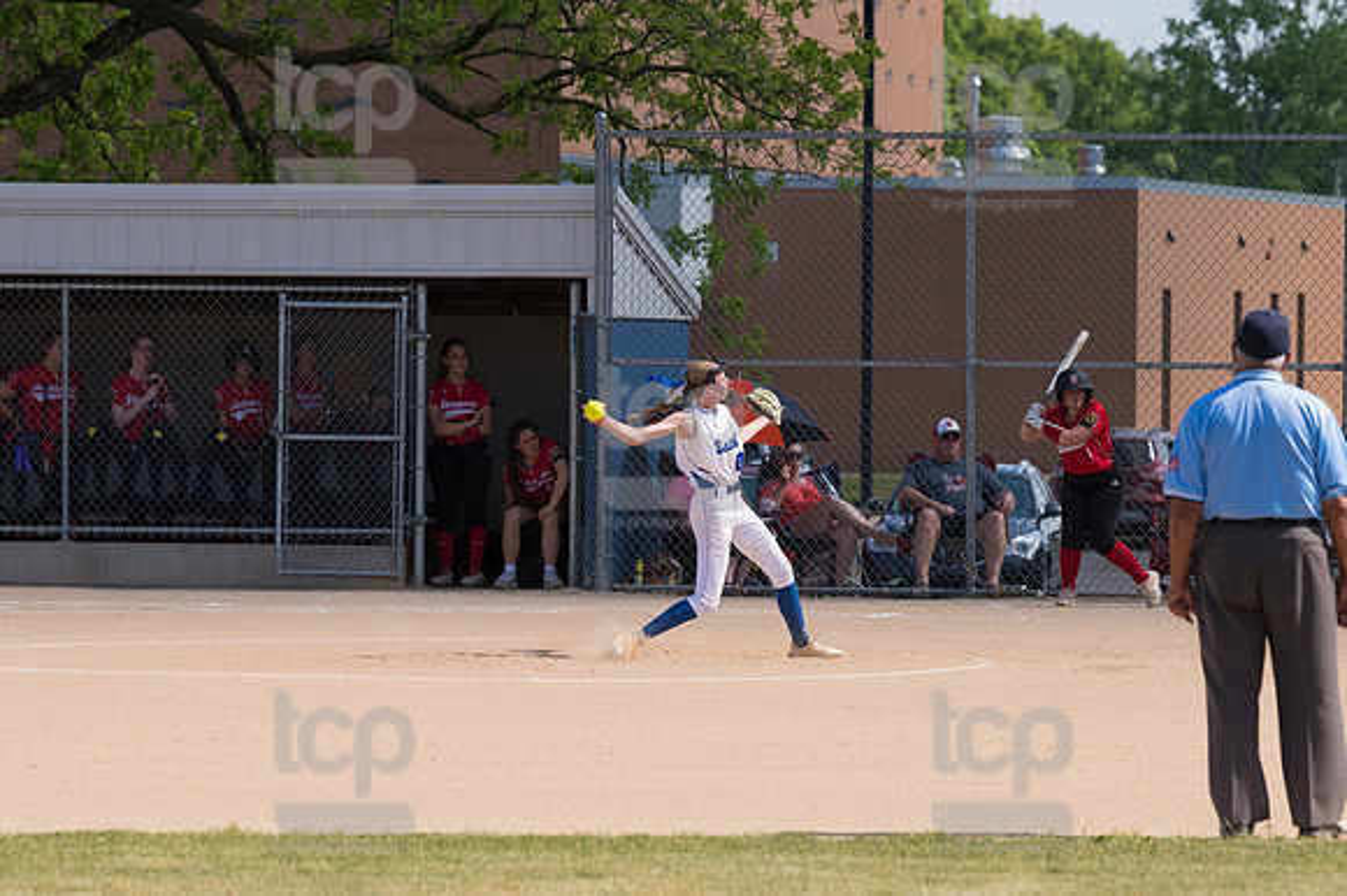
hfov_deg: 6.9
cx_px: 674
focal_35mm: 300
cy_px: 448
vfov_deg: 4.6
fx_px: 11218
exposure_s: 1/1600
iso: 320
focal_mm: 200
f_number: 5.6
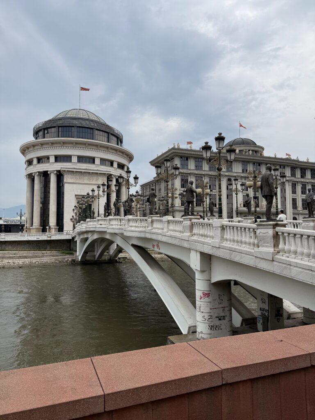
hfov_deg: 56.8
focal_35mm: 24
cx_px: 158
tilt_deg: +5.0
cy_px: 210
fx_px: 291
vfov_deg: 71.6
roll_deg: +0.0
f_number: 1.78
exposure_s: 1/6711
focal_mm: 6.76
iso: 80
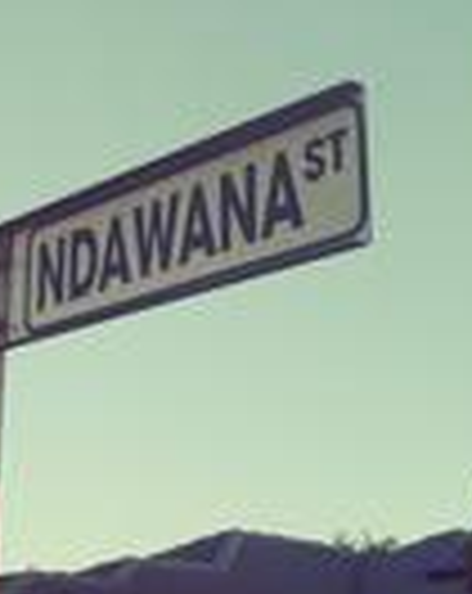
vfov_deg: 24.8
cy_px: 346
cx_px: -4
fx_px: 1349
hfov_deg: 19.3
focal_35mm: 77
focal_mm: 4.95
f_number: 1.9
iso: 100
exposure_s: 1/454
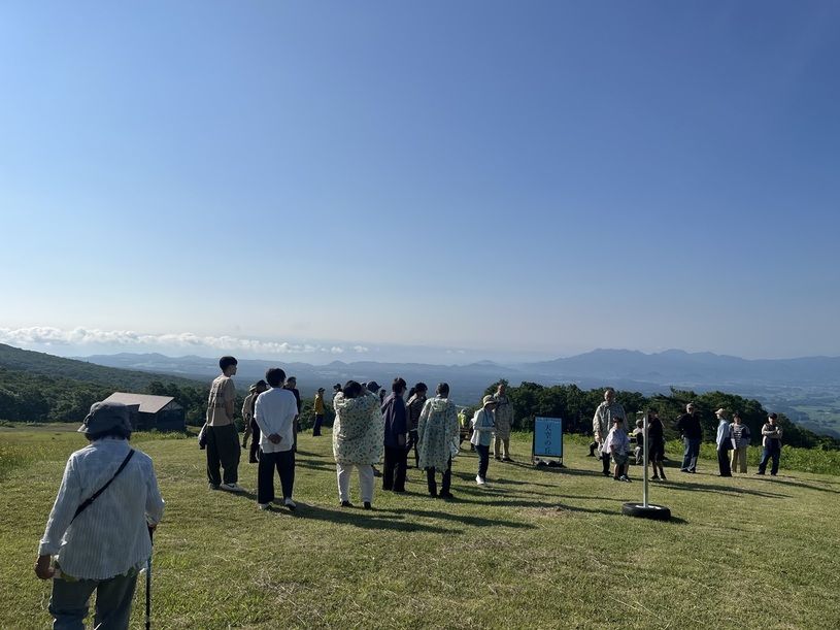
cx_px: 420
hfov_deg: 67.3
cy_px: 315
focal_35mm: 26
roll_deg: -1.9
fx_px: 631
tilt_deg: +2.9
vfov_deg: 53.1
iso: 50
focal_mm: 5.1
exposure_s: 1/7874
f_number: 1.6
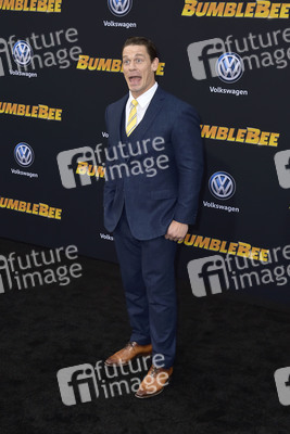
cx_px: 145
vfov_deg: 41.1
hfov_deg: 28.1
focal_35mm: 48
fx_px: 579
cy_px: 217
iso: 250
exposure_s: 1/250
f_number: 6.3
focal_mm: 48
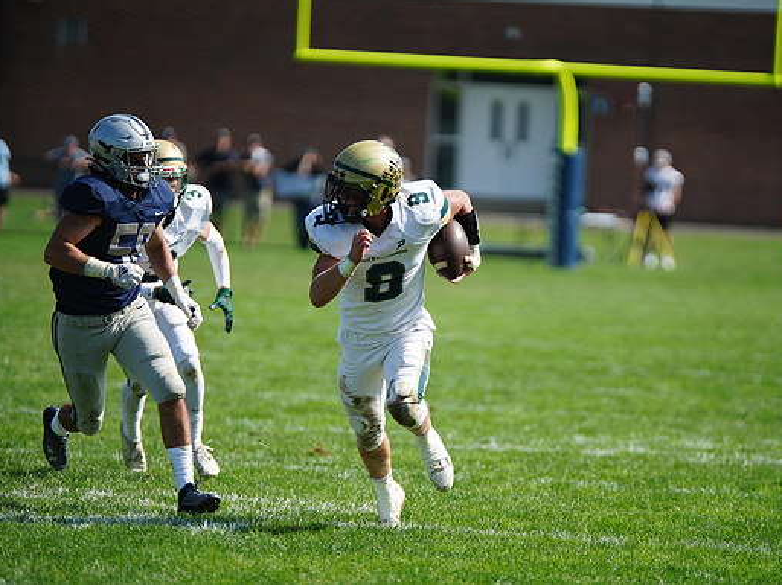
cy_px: 292
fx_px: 6411
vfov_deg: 5.2
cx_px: 433
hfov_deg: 7.0
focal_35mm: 284
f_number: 2.8
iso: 400
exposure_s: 1/4000
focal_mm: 261
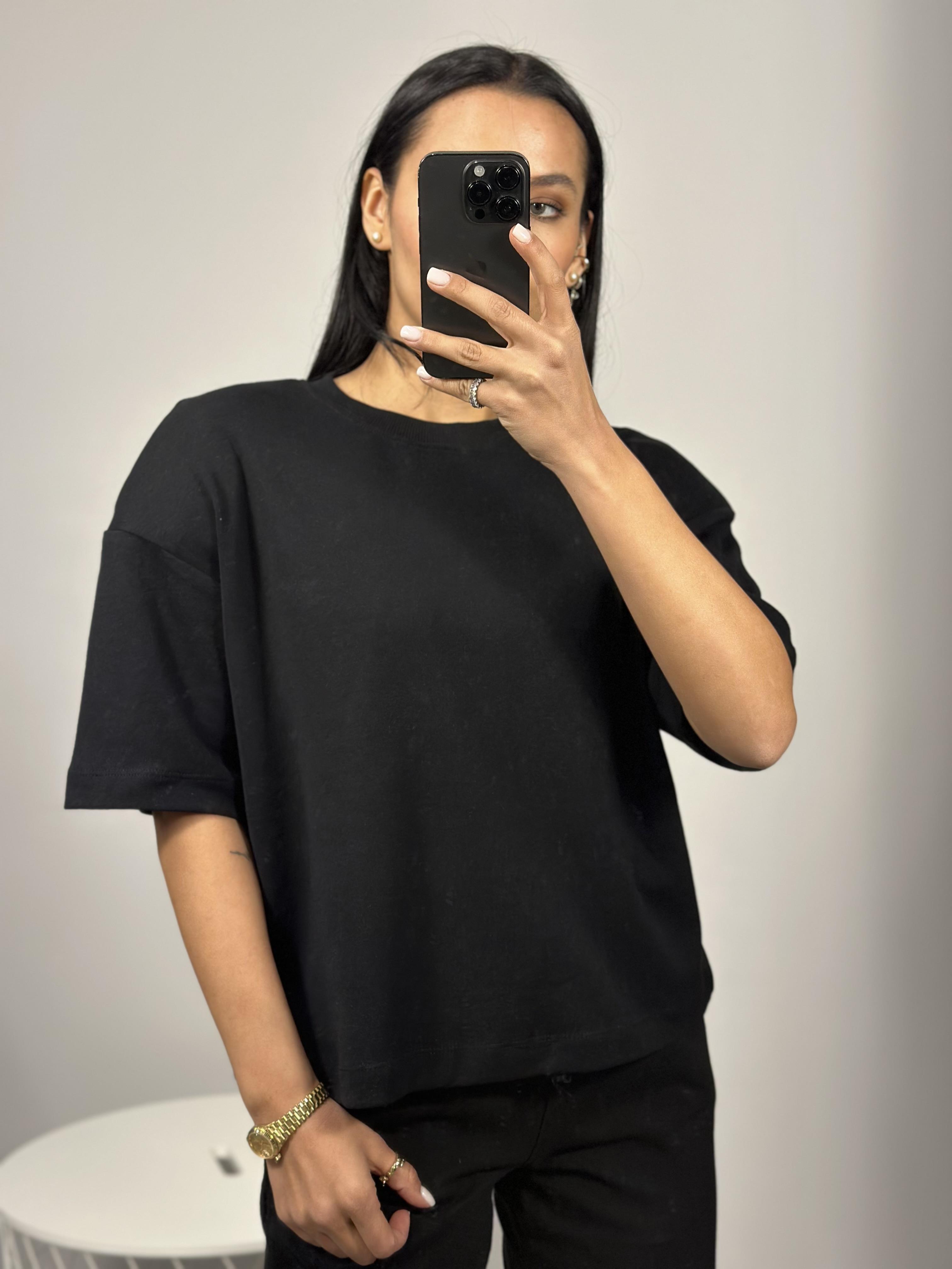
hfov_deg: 30.3
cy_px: 634
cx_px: 476
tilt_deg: -26.3
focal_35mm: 48
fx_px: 1760
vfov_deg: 39.7
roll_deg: +0.3
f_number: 1.78
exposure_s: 1/100
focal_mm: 6.86
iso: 160
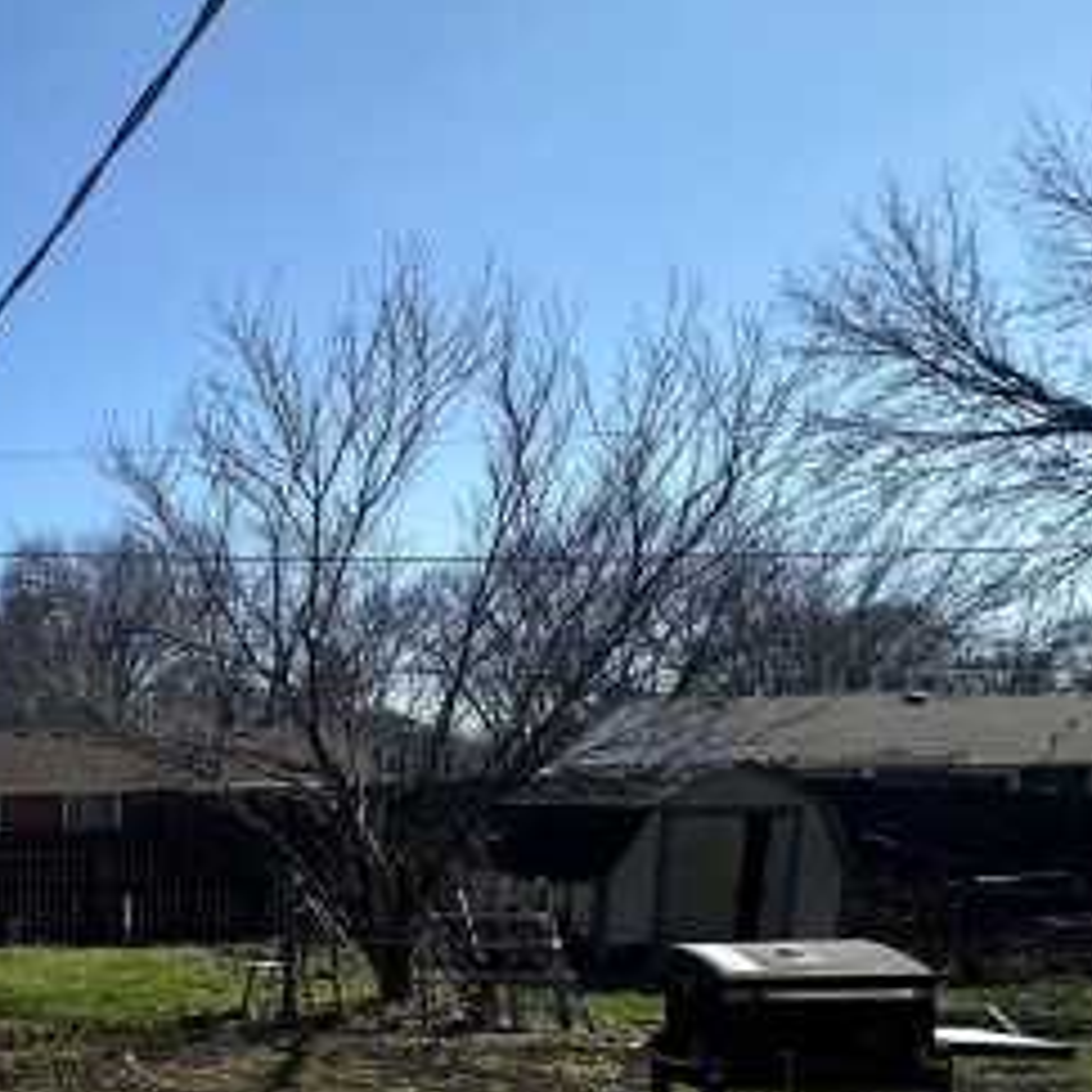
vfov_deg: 44.6
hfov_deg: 35.4
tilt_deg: -5.7
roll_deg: +0.7
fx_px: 1213
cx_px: -285
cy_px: 957
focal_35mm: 34
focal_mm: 2.22
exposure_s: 1/1416
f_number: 2.2
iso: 40
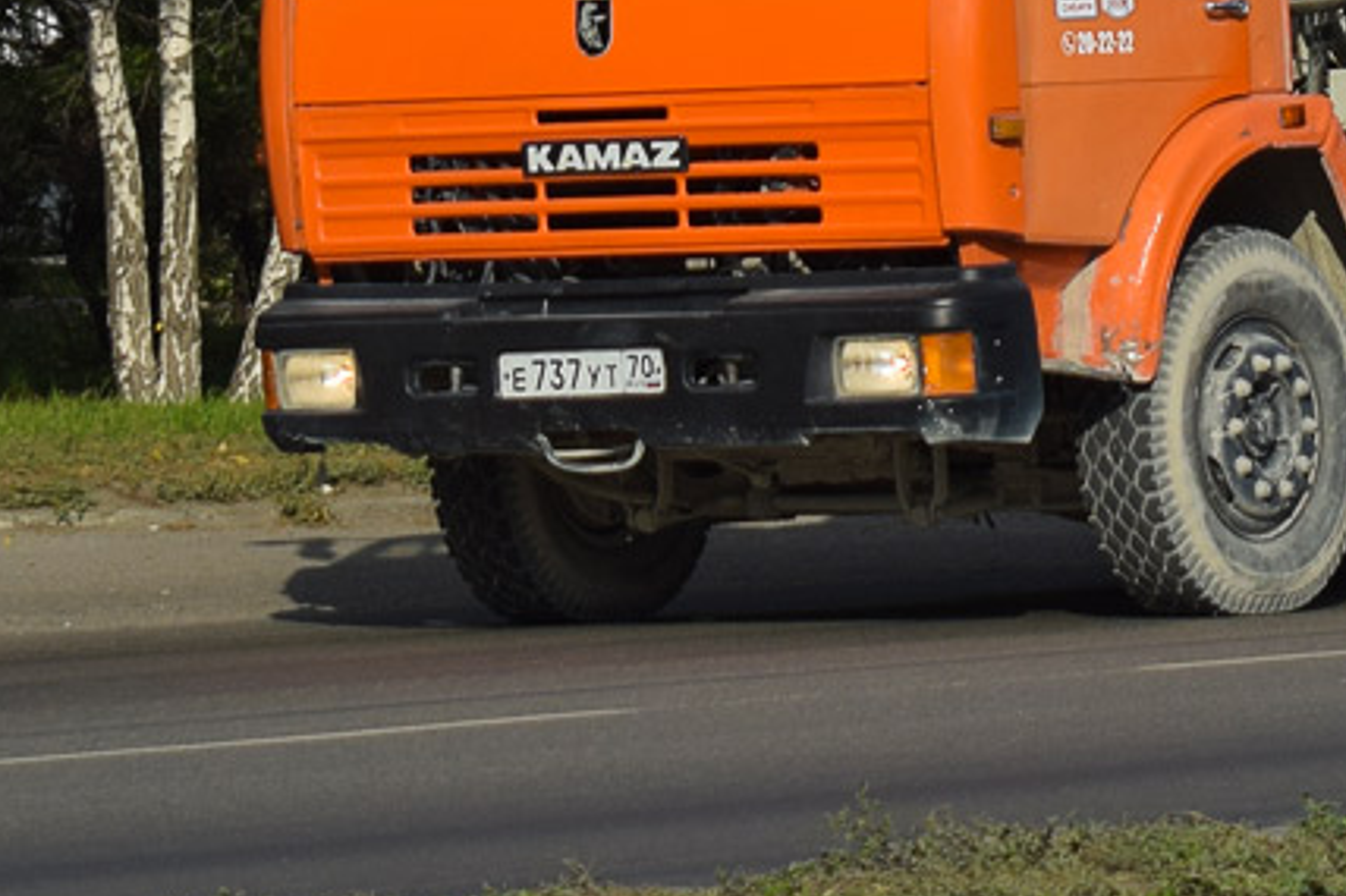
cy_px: -321
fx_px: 8648
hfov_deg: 8.9
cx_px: 1091
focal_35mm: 231
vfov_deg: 5.9
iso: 100
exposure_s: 1/800
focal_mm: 55
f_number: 6.3
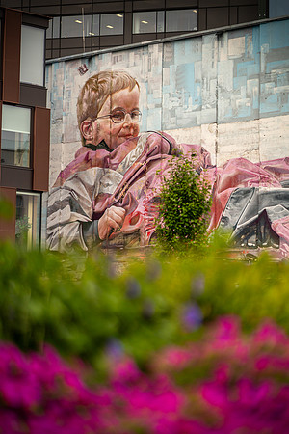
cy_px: 217
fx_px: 1023
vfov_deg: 23.9
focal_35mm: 85
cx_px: 144
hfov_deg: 16.1
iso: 250
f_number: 1.4
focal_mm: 85
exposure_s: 1/5000
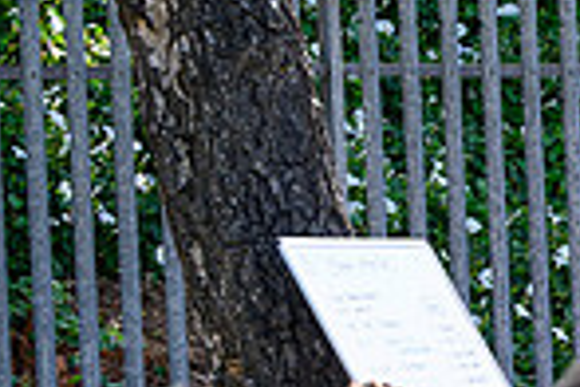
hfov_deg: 7.2
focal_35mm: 276
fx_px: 4446
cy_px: 531
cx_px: 1140
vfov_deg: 5.0
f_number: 5.6
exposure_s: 1/640
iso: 500
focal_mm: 70
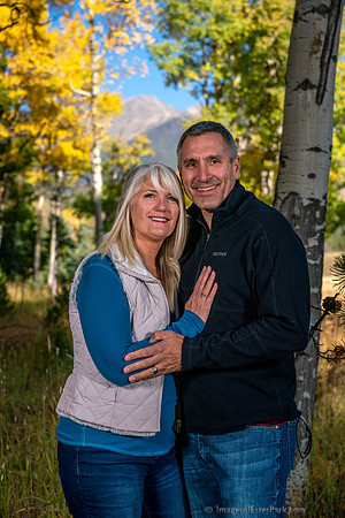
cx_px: 172
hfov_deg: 19.5
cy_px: 259
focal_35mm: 70
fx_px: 1006
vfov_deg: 28.8
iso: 160
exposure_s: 1/1000
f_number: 5
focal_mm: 70
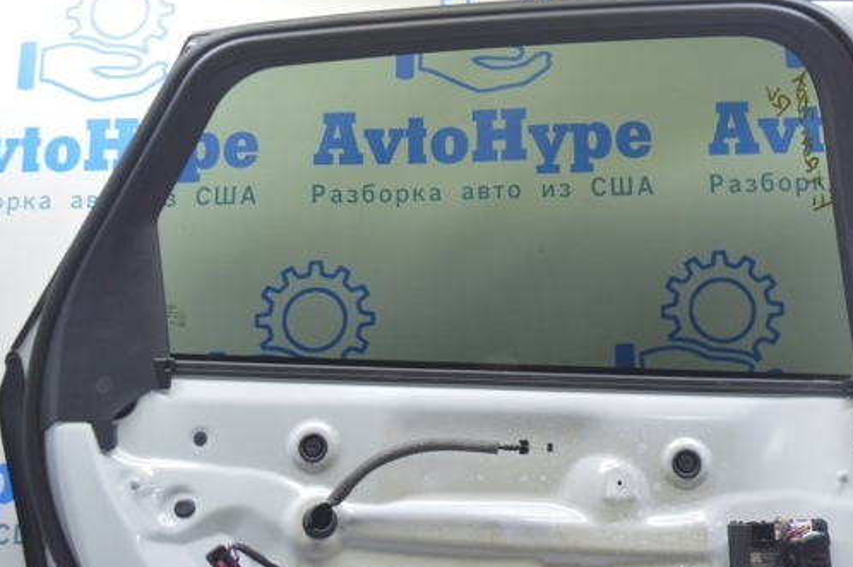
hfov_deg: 36.9
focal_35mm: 54
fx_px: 1278
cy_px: 230
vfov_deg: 25.0
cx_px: 480
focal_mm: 28
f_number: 5.6
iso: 400
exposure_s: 1/20
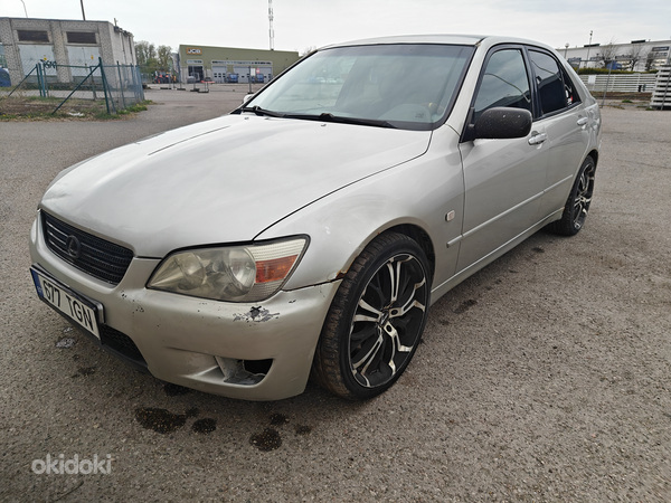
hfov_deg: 71.6
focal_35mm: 24
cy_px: 252
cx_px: 336
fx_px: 465
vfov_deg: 56.8
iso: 50
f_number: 1.8
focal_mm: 5.59
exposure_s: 1/2082
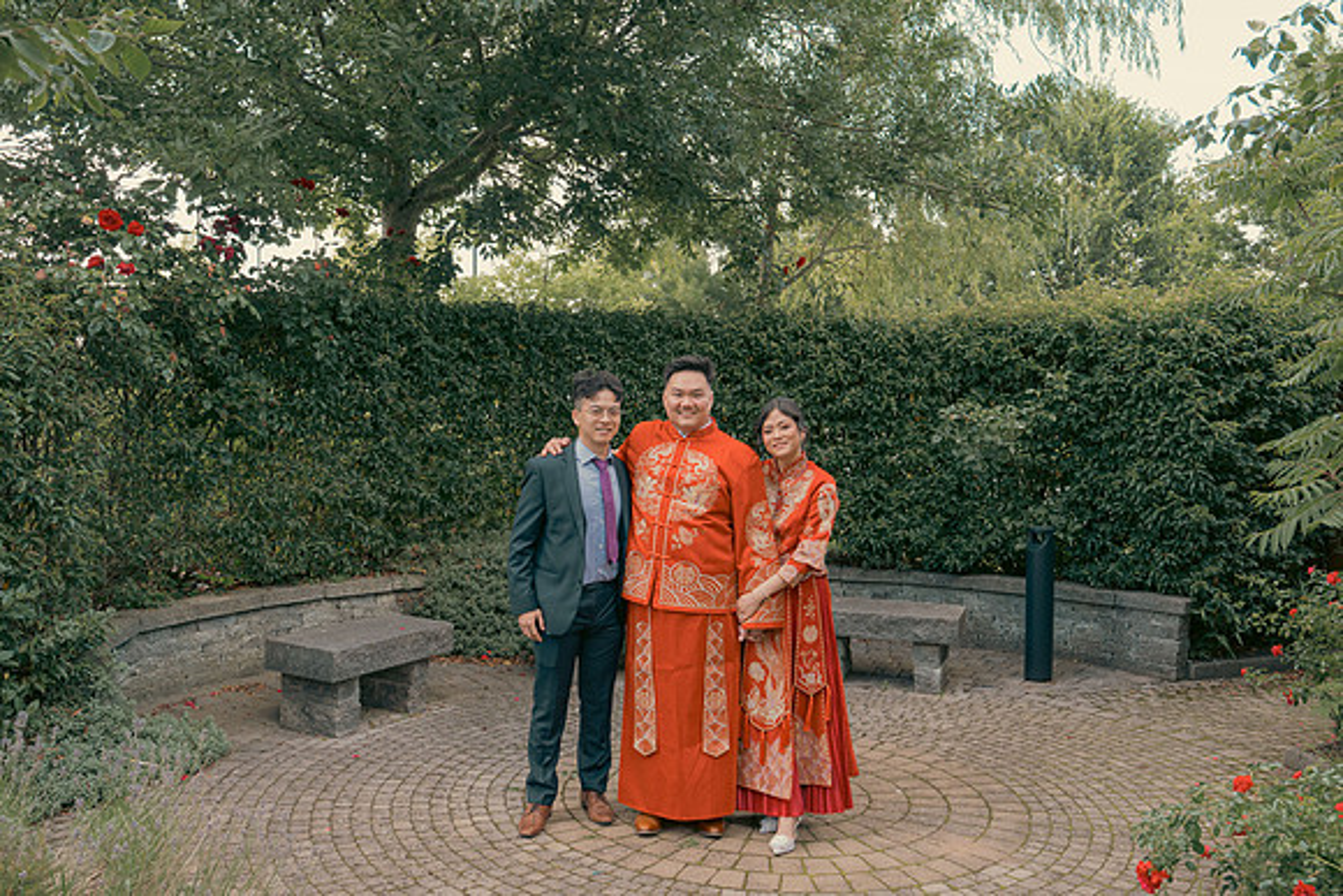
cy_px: 448
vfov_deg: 40.0
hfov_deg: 57.2
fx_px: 1231
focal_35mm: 33
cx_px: 672
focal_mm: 33
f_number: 5.6
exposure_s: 1/160
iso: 500
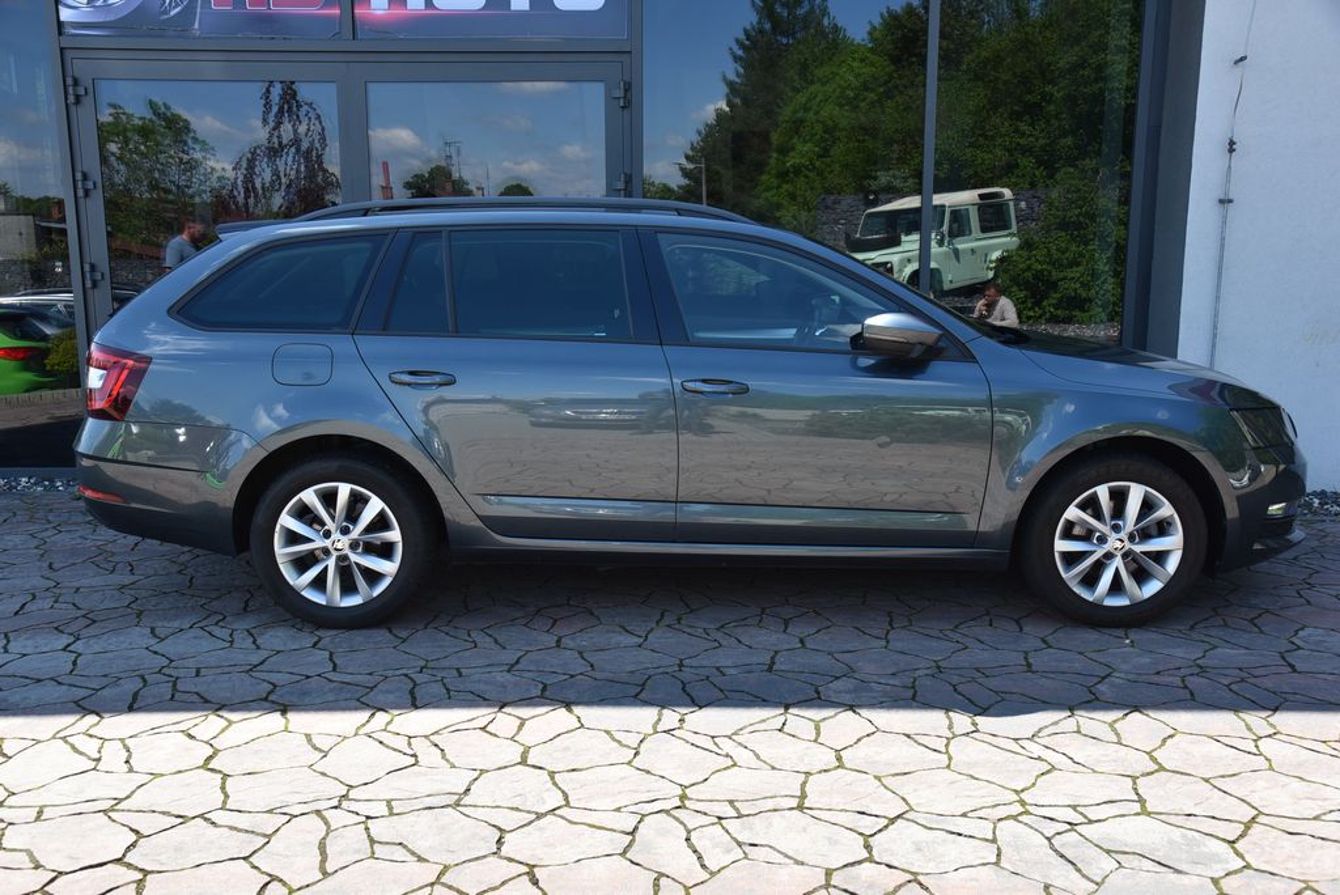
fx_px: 1192
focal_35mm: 32
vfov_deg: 41.2
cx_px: 670
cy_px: 448
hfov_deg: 58.7
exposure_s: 1/250
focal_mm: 32
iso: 500
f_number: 8
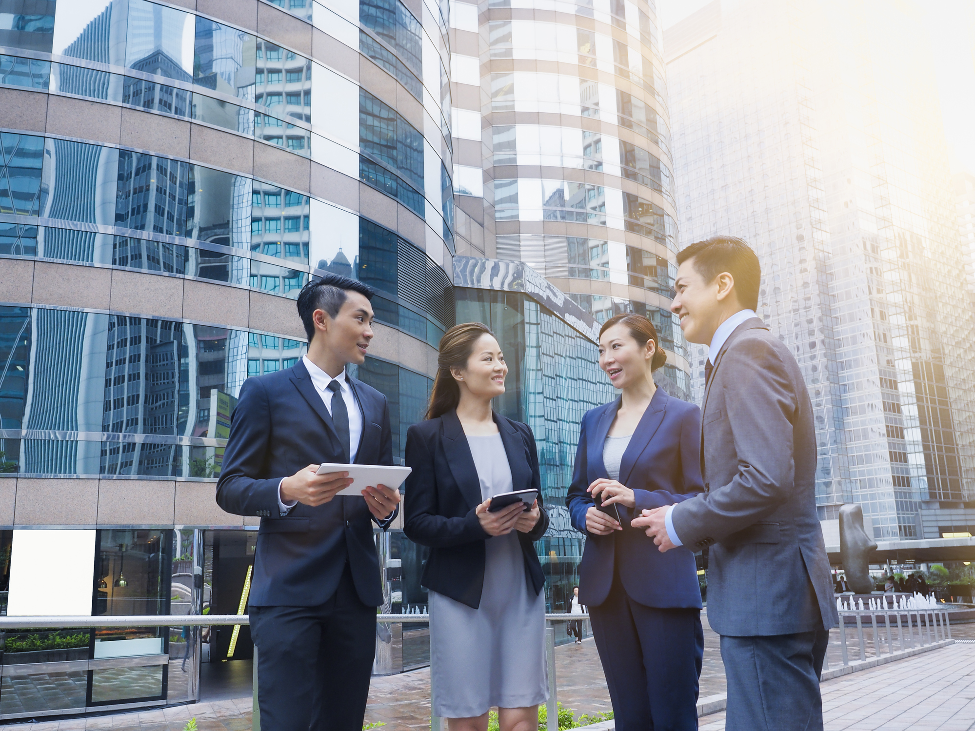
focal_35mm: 34
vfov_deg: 41.8
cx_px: 488
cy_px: 366
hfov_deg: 54.0
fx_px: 958
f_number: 3.5
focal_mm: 17
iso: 400
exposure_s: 1/200
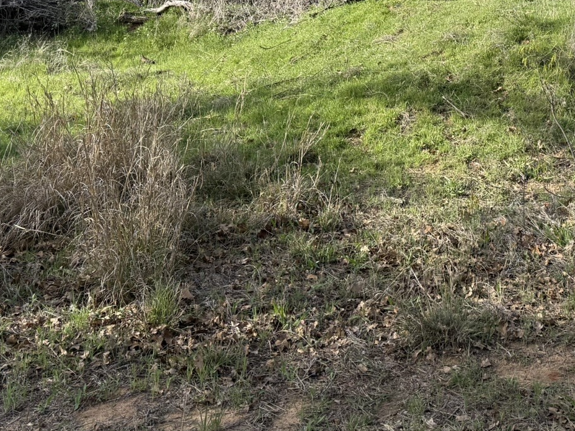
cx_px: 460
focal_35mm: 53
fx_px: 881
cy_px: 12
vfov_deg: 26.3
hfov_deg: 35.0
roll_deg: -1.9
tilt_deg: -2.6
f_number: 1.78
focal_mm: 6.76
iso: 100
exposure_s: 1/2110
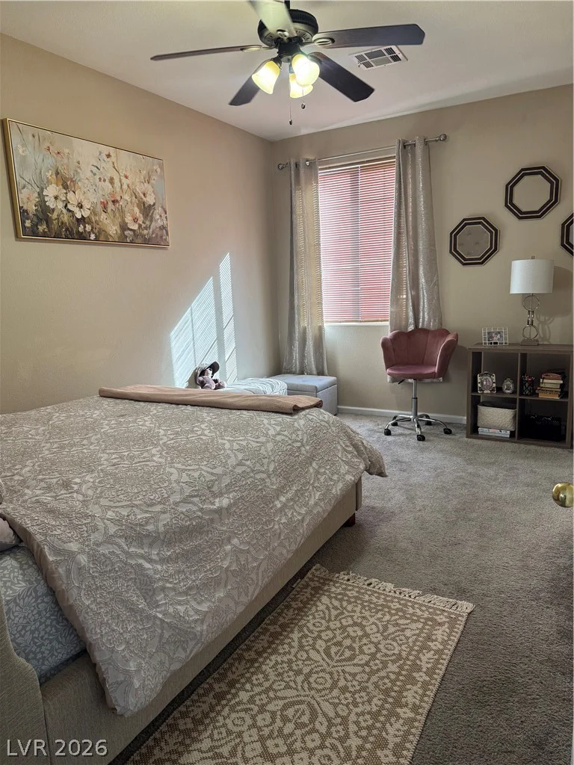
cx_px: 287
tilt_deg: -10.1
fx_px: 531
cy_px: 382
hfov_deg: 56.8
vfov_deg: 71.6
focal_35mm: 24
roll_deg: +3.3
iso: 160
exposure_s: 1/60
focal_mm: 6.76
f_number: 1.78
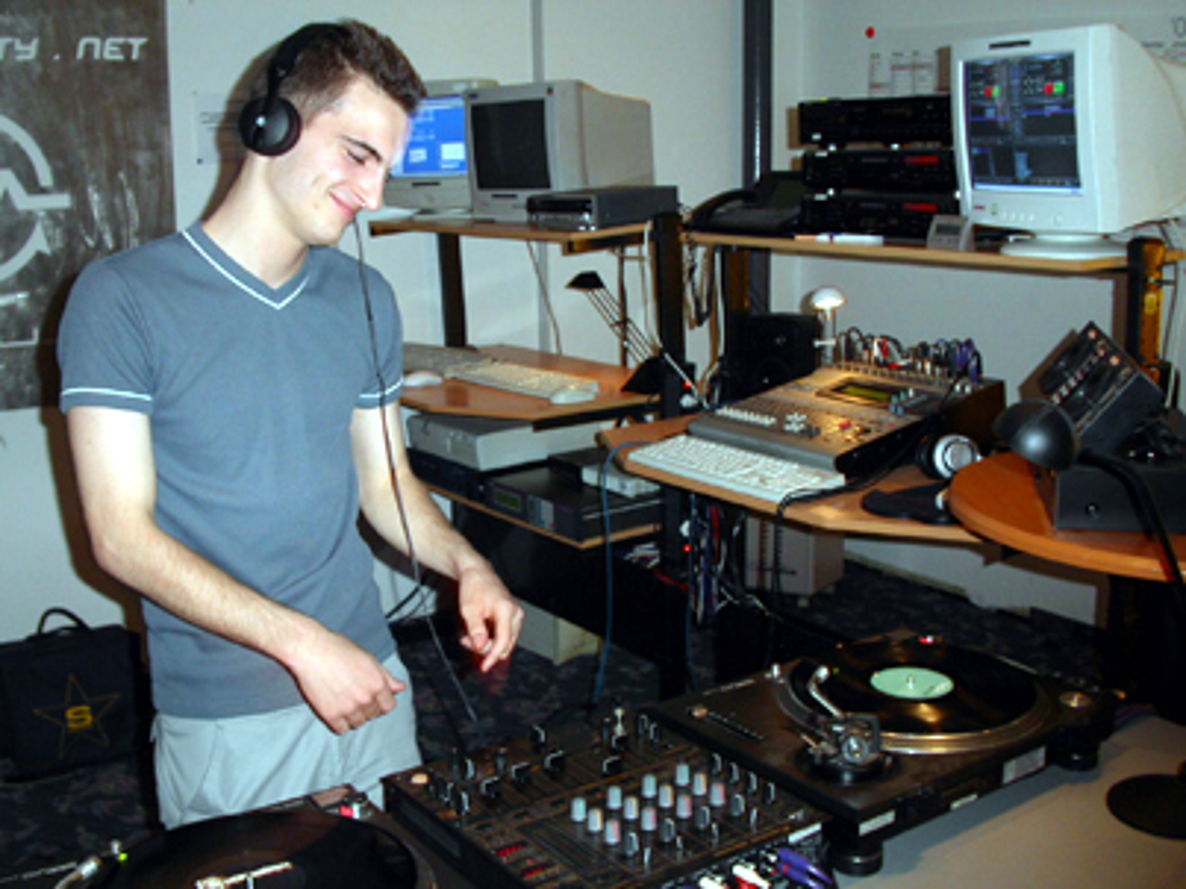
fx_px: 1302
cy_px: 444
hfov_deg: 49.0
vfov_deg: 37.7
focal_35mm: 38
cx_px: 593
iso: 100
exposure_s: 1/30
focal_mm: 7.8
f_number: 2.8
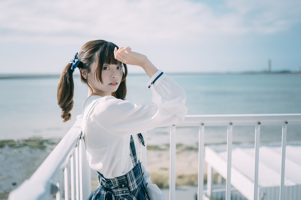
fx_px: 334
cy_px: 100
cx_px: 150
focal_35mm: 40
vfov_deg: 33.4
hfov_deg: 48.5
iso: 100
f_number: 2
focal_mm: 40
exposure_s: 1/6400
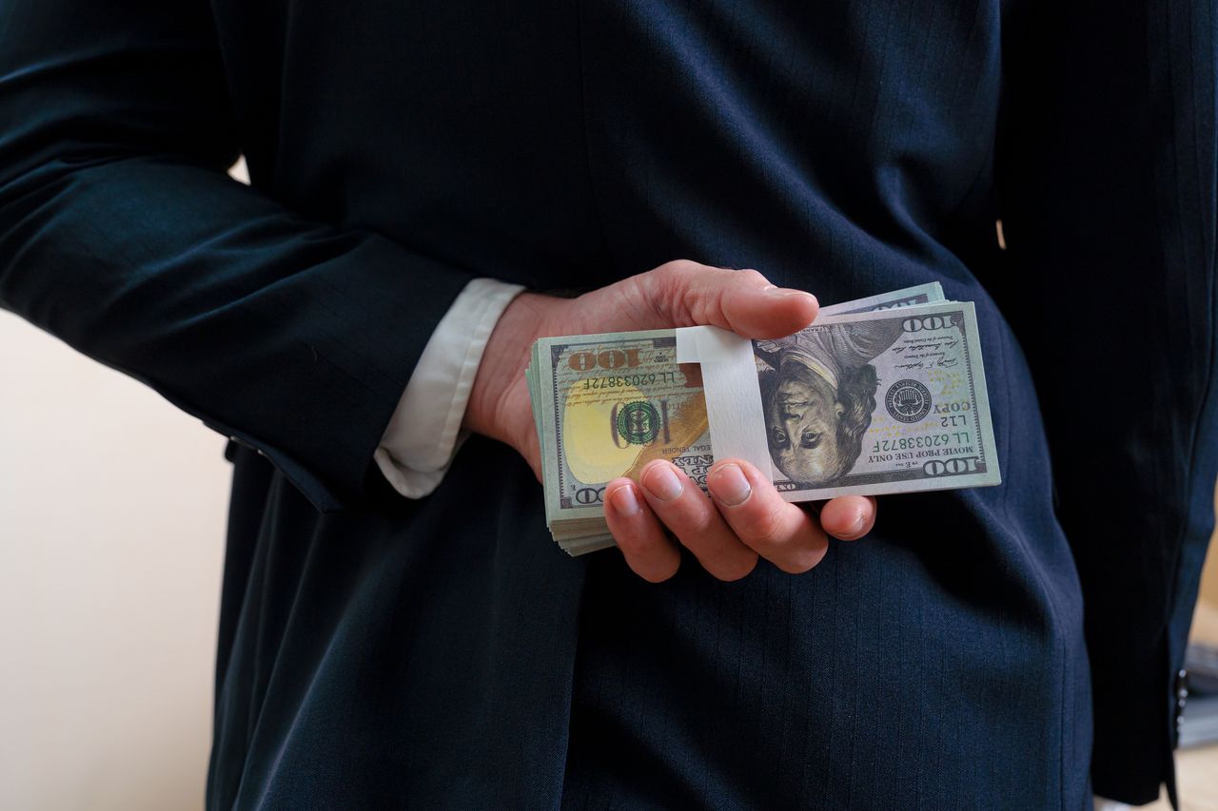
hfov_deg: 63.7
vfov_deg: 45.0
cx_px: 609
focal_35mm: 29
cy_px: 406
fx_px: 981
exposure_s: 1/160
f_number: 4
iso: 400
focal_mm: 29
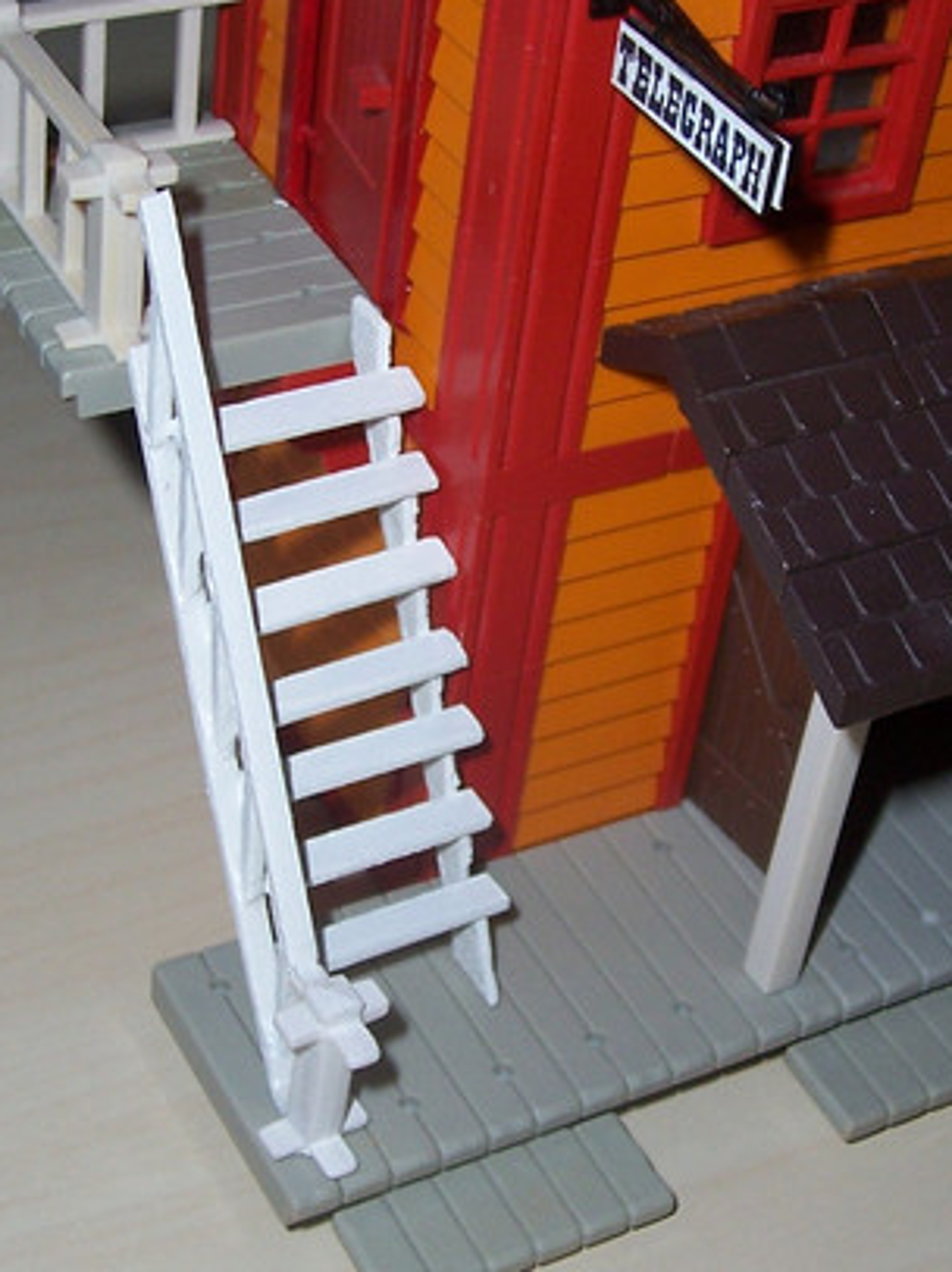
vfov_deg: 29.0
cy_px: 645
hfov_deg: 21.9
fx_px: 2459
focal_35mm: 67
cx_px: 529
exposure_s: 1/60
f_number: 2.7
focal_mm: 5.6
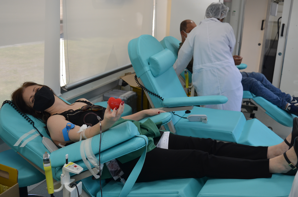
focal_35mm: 40
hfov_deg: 48.0
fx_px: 335
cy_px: 98
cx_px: 149
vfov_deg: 32.9
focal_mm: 27
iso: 400
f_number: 5
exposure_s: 1/100
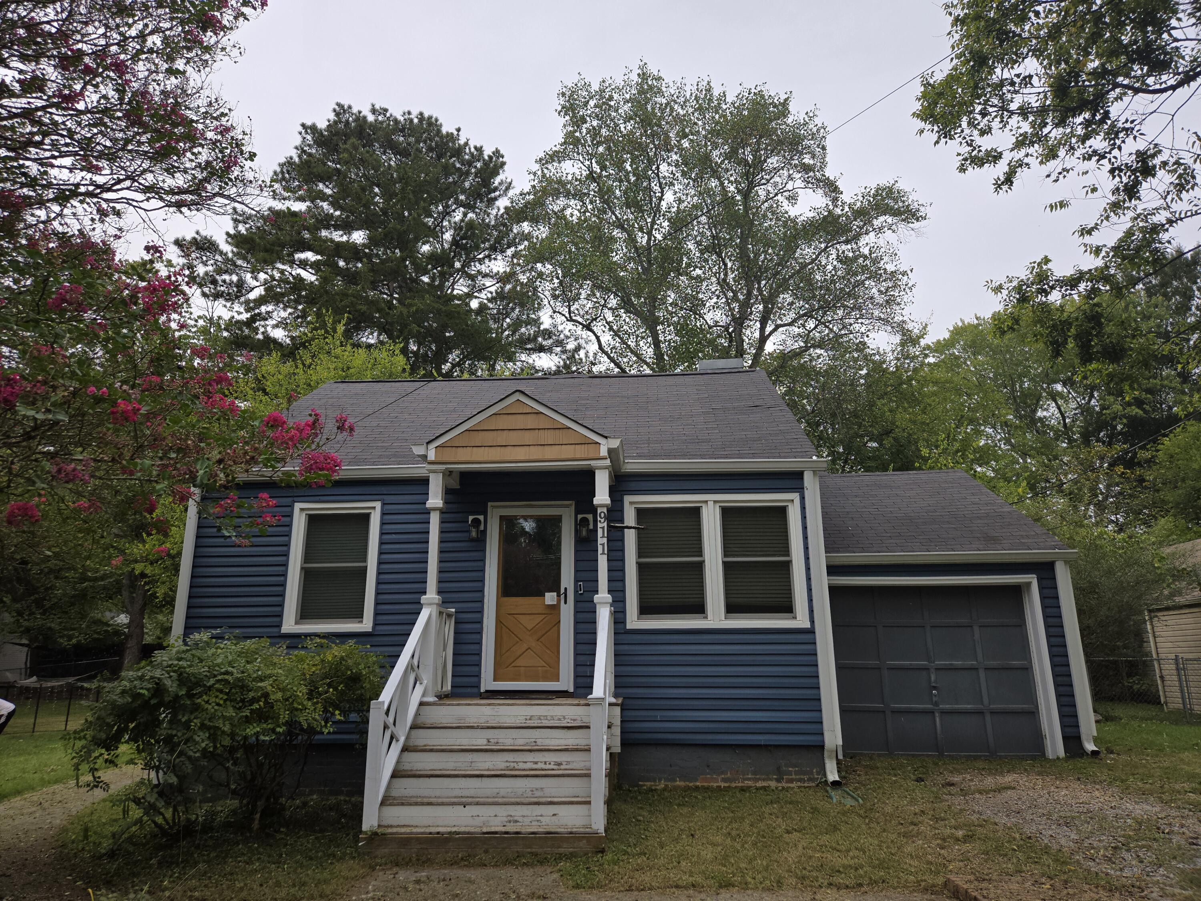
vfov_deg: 58.9
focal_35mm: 23
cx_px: 600
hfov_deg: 73.9
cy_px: 450
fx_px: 798
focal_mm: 5.4
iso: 25
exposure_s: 1/1215
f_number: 1.8
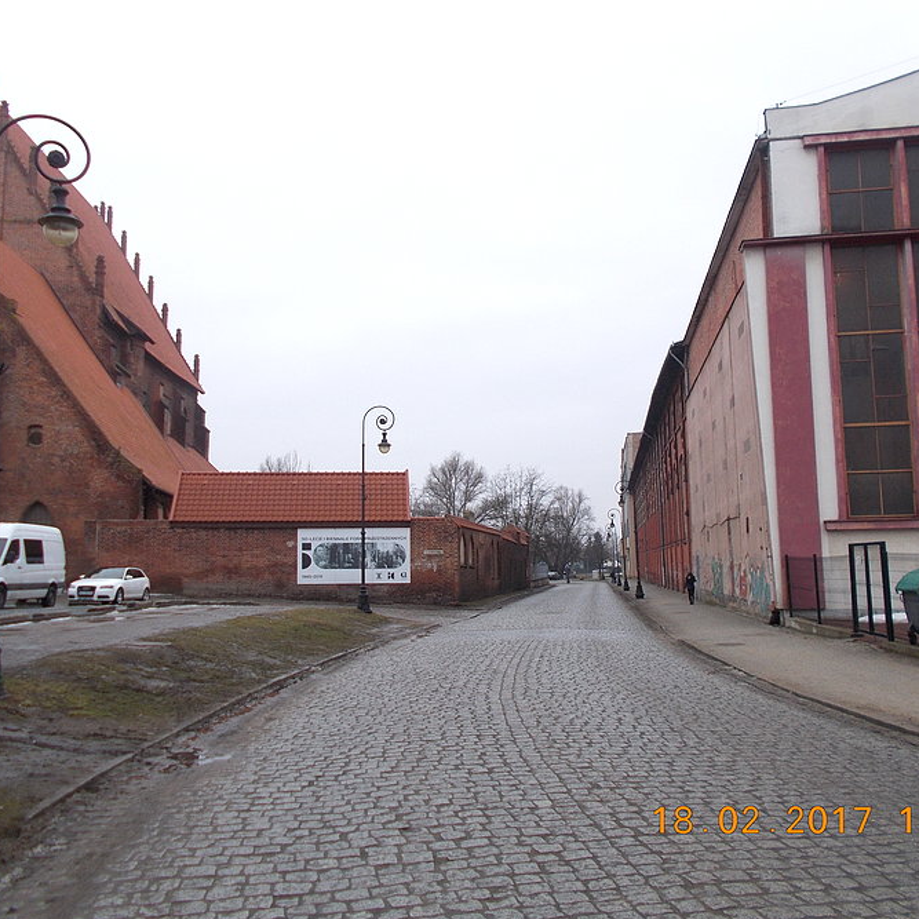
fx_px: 931
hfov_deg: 52.5
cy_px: 464
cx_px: 451
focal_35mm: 31
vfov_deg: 52.5
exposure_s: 1/250
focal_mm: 4.6
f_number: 3.2
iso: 80
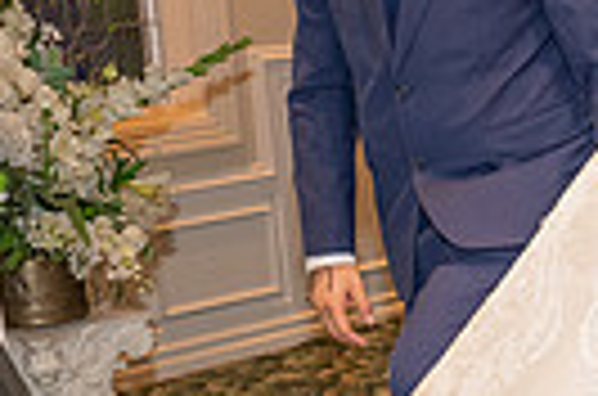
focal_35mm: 132
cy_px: 367
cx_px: 930
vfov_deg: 10.3
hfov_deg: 14.4
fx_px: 2187
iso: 1600
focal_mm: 25
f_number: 3.5
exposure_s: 1/125
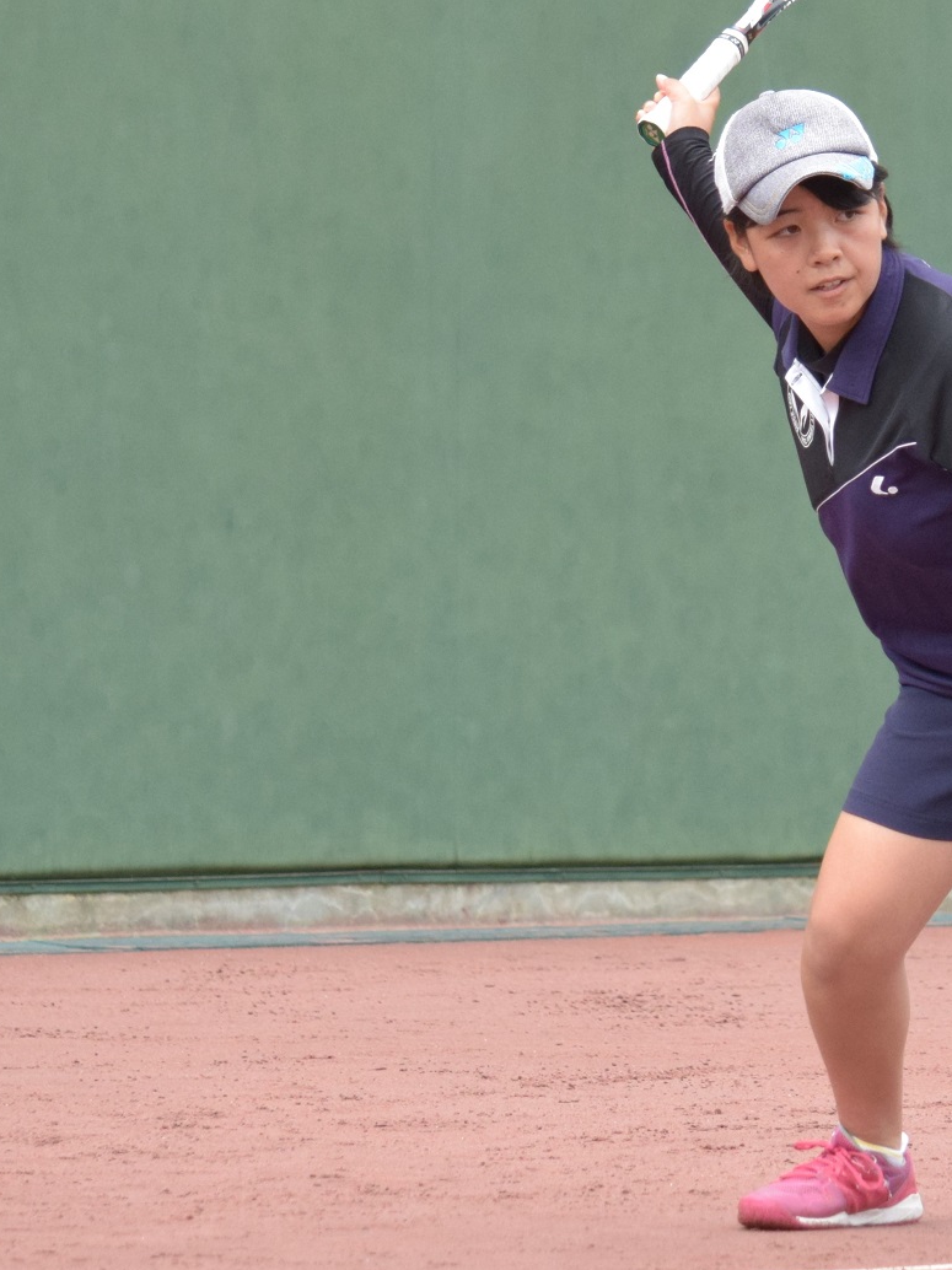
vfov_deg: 7.1
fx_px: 10235
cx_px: 1093
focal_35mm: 279
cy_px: 482
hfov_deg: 5.3
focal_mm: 100
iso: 1250
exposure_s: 1/2500
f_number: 4.8
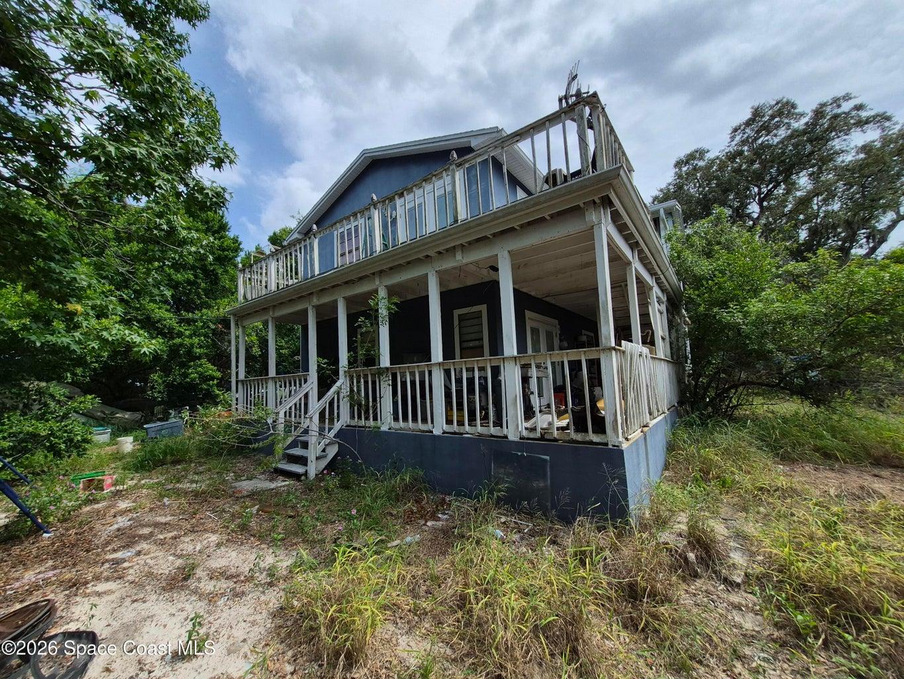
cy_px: 340
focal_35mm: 13
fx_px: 340
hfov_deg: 106.2
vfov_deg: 89.9
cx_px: 452
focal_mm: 1.74
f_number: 2.2
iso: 40
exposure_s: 1/1384
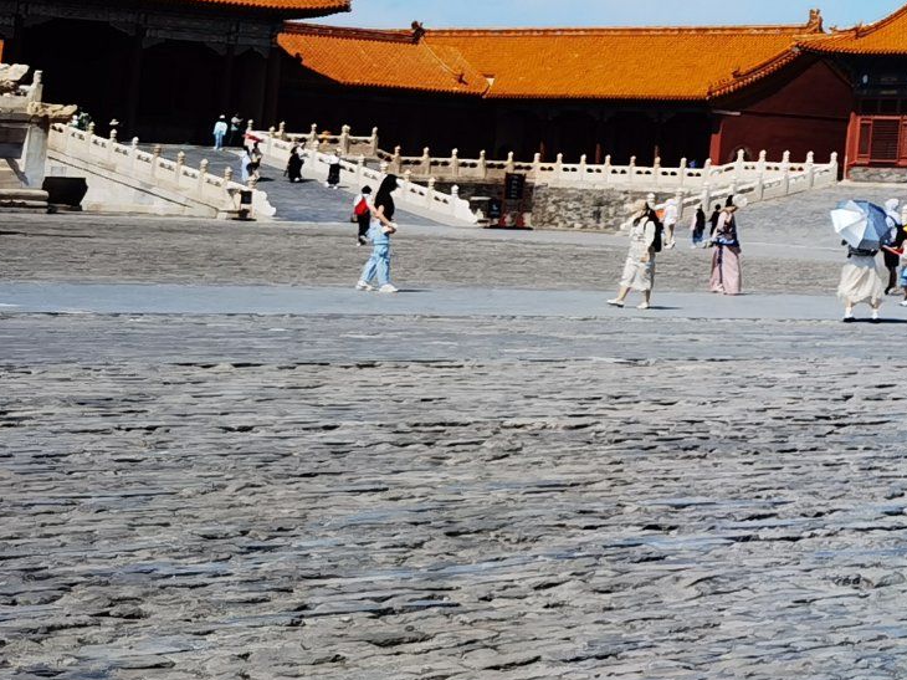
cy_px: -200
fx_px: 2646
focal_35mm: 101
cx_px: 1359
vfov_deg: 14.1
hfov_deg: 17.5
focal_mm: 6.71
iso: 50
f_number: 1.9
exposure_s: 1/10000
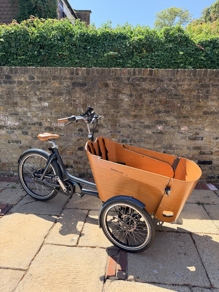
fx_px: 202
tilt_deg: -13.7
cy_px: 146
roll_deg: -1.5
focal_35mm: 24
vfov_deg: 71.6
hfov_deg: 56.8
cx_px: 110
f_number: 1.78
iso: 100
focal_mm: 6.76
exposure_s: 1/1585
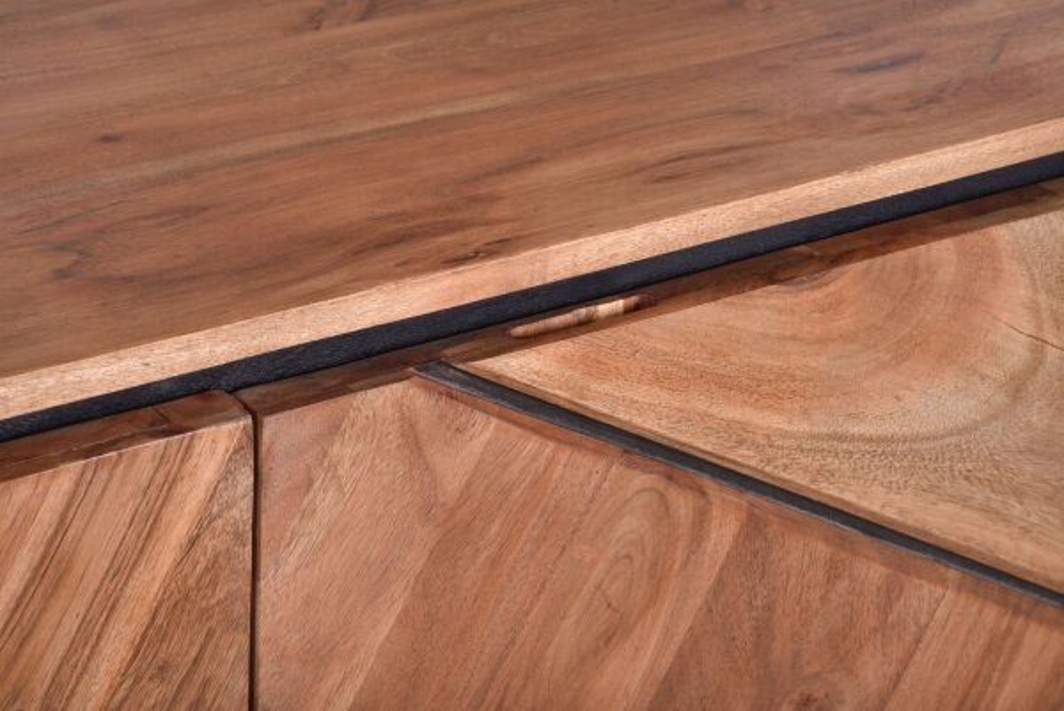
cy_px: 356
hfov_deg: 17.0
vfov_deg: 11.4
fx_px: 3549
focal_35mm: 120
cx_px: 532
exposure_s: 1/125
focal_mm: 120
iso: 400
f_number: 20
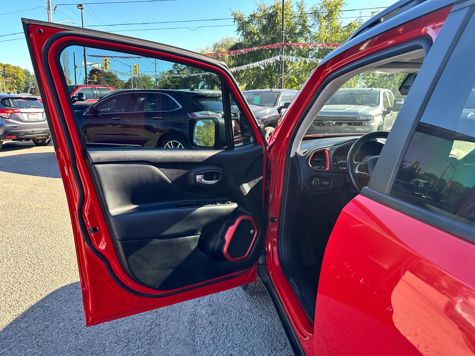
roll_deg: -1.5
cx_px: 238
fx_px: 329
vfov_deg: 56.8
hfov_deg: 71.6
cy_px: 178
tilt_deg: -12.5
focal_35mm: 24
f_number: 1.78
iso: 80
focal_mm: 6.86
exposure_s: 1/428
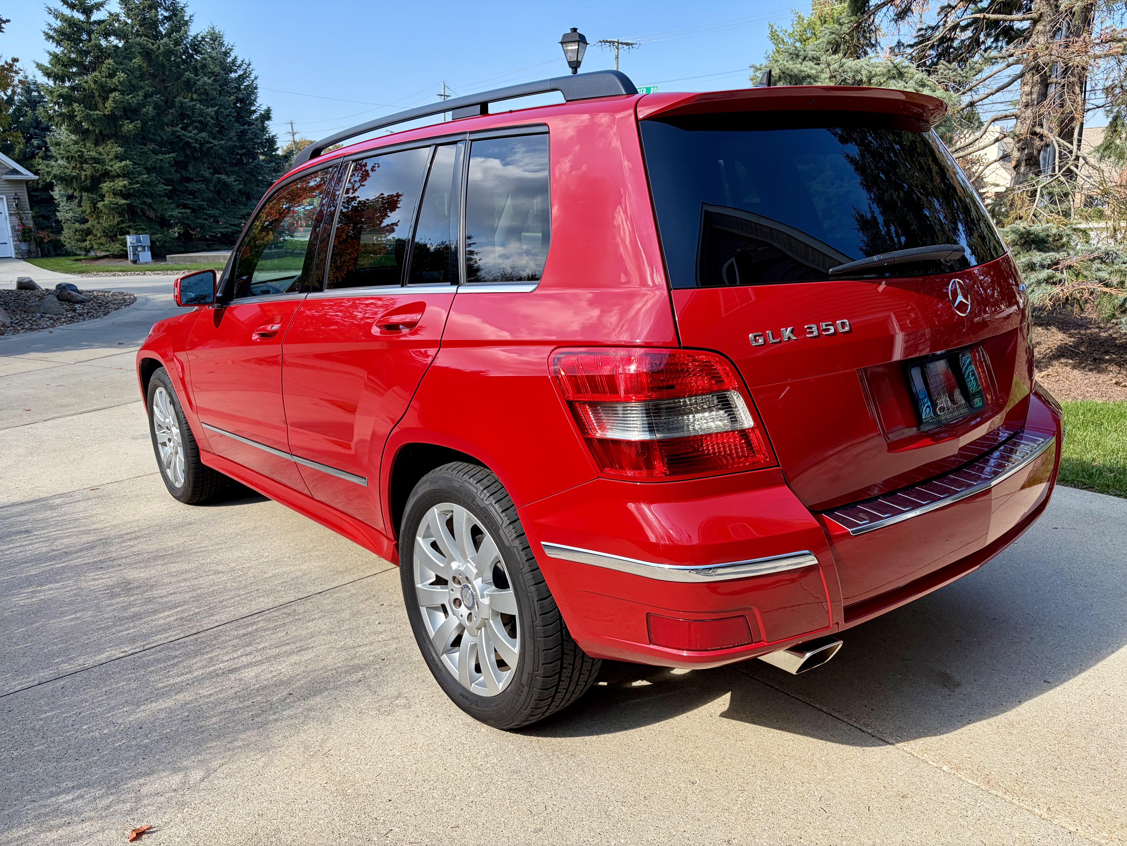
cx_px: 564
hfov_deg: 67.3
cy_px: 423
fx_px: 846
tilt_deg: -13.0
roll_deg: +1.7
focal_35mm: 26
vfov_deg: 53.1
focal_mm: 5.96
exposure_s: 1/973
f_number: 1.6
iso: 50
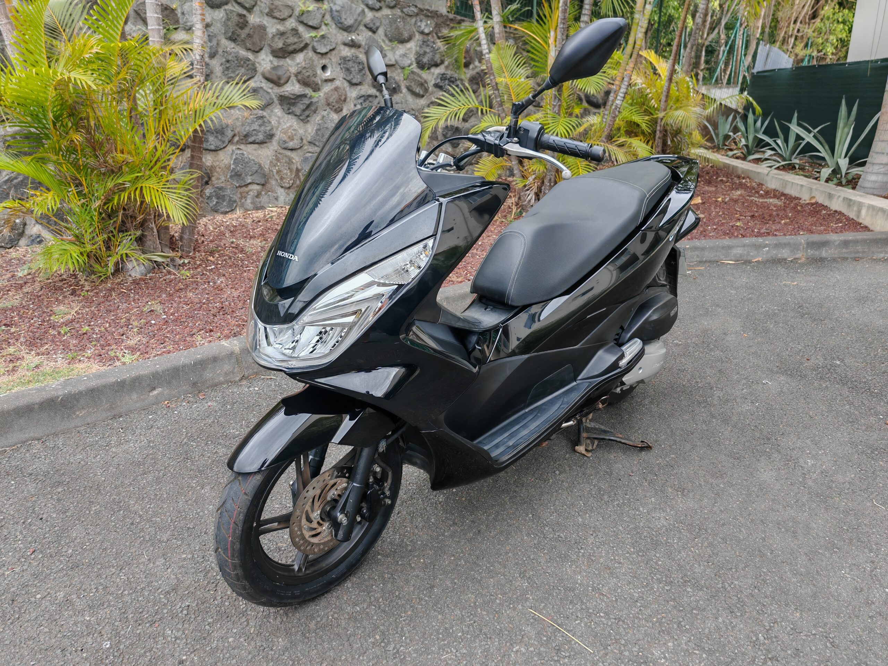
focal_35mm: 26
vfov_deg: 53.1
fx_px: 667
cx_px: 444
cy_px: 333
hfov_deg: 67.3
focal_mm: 5.4
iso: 50
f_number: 1.6
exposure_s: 1/200
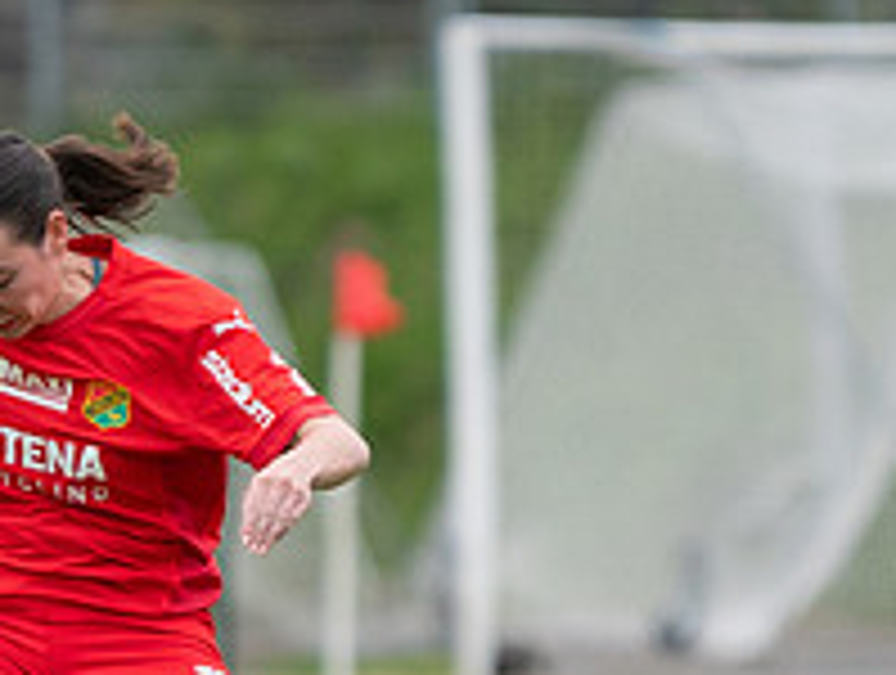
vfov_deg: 1.1
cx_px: 154
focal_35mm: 1350
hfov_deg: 1.5
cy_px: 695
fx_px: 35007
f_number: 3.2
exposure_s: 1/1600
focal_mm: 200
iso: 320
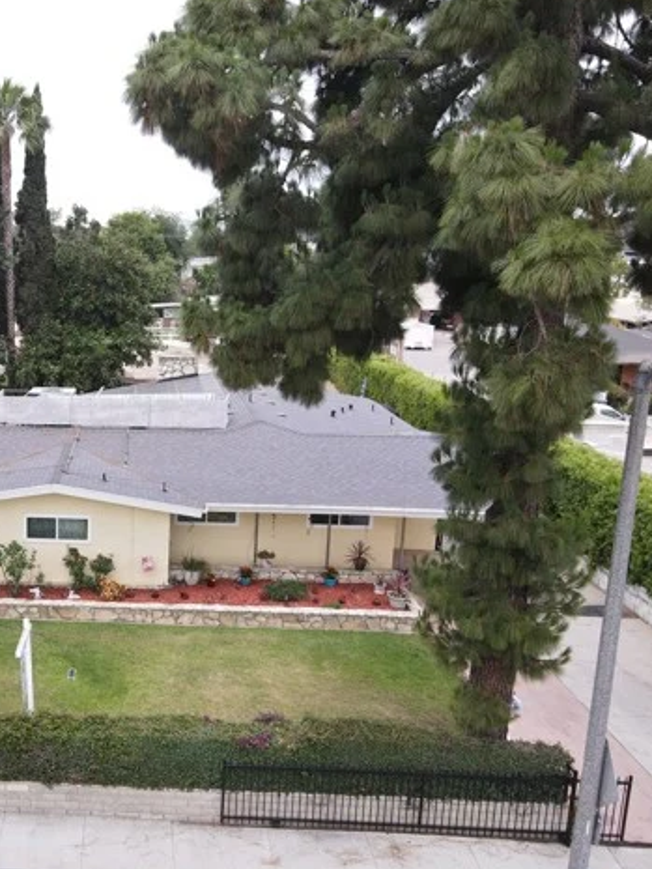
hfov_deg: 40.0
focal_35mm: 33
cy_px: 435
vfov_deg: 55.3
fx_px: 828
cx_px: 75
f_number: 2.8
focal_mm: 4.5
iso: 100
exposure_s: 1/20
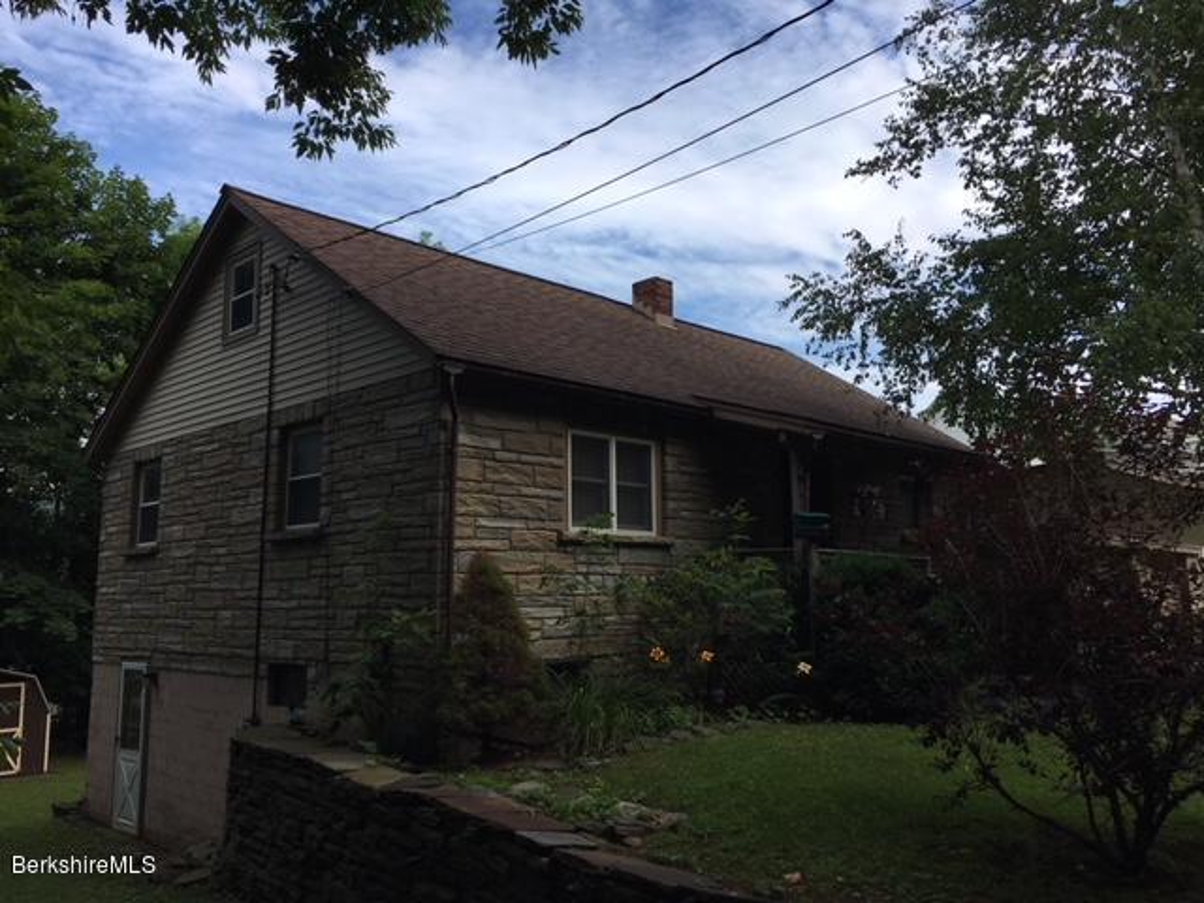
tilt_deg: +9.5
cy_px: 452
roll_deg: +0.5
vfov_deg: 48.2
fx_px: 1009
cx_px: 602
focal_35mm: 29
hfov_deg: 61.7
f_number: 2.2
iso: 25
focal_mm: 4.15
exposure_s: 1/845
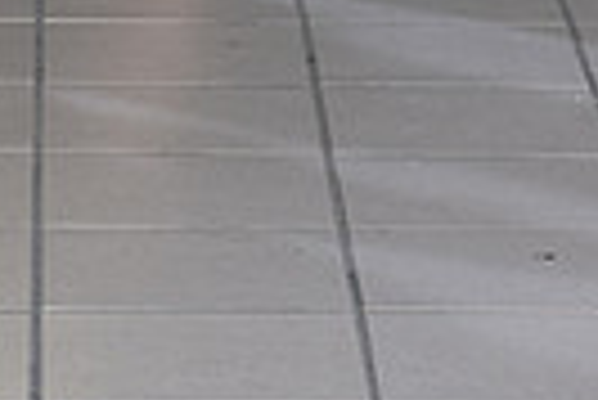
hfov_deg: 5.8
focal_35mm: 354
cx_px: 63
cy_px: -580
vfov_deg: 3.8
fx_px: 5887
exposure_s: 1/160
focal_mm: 105
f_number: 5.6
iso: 1250
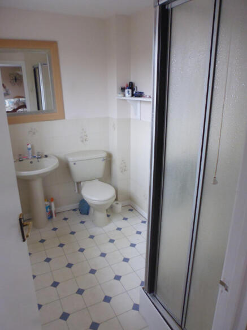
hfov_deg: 56.8
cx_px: 124
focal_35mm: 24
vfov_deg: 71.6
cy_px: 165
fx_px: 228
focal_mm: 4.3
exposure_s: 1/50
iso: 400
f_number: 2.8
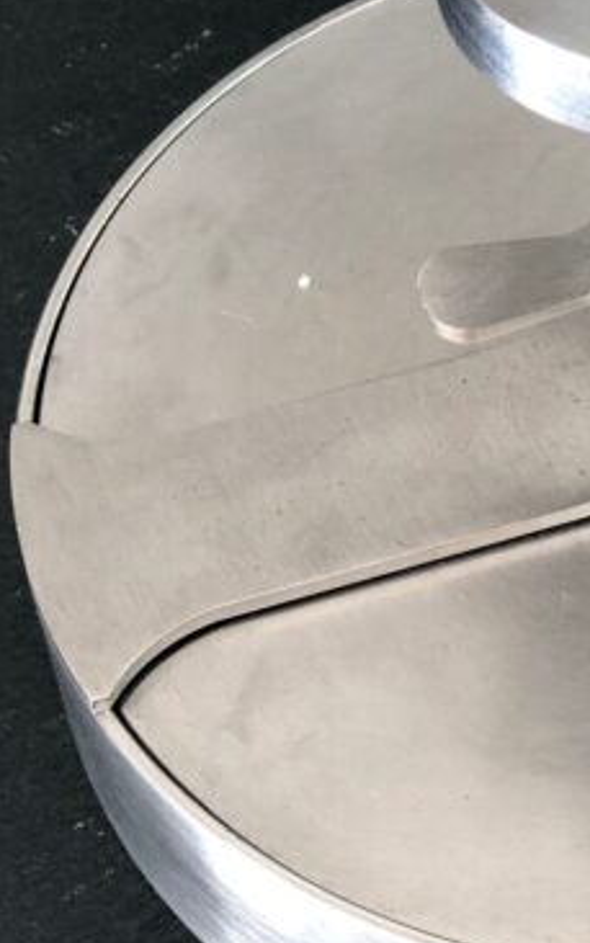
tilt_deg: -51.8
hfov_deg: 9.8
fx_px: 3393
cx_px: 623
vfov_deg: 15.8
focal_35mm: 132
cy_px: 479
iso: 50
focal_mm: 6.6
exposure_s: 1/50
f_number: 2.8
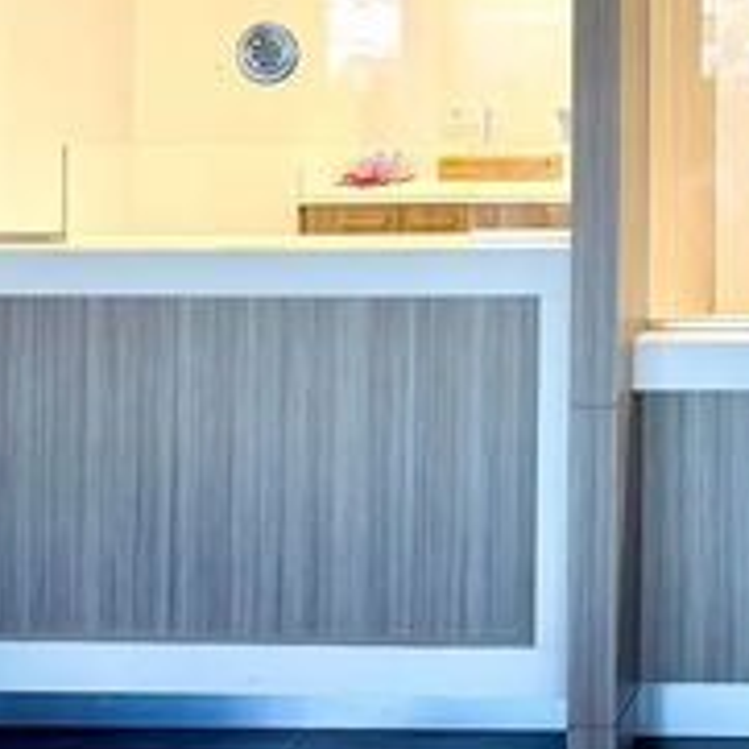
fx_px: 1836
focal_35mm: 75
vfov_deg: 22.0
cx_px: 943
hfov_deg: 21.2
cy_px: -41
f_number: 1.78
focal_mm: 6.76
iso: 160
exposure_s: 1/121
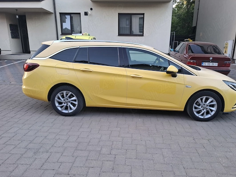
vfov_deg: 53.0
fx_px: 177
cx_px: 126
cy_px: 97
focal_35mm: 26
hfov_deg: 67.2
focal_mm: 5.54
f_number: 1.8
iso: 80
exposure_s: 1/100
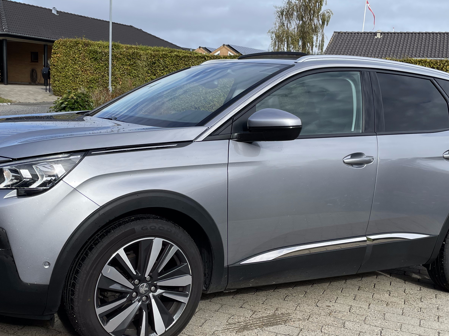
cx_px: 206
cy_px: 198
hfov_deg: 42.9
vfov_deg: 32.8
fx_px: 571
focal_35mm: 44
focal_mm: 4.2
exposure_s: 1/2257
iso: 32
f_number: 1.6
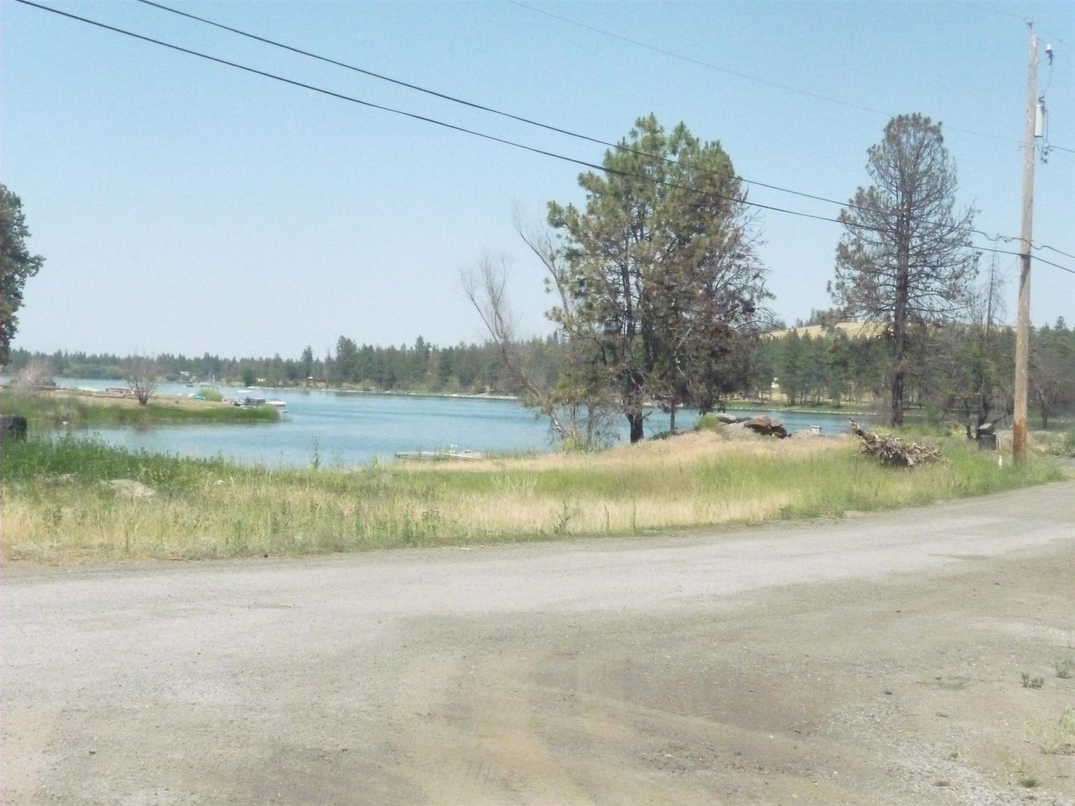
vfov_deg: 23.7
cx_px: 538
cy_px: 403
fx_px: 1925
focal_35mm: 62
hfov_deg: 31.2
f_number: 10
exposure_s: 1/2000
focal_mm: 10.5
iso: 1600
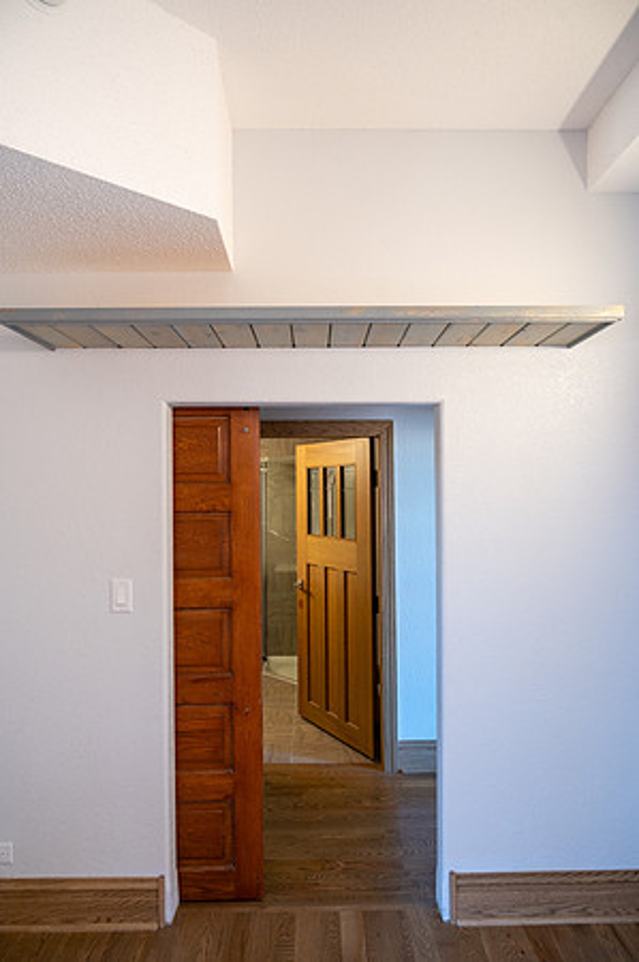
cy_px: 481
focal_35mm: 24
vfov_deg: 73.8
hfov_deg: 53.0
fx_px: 640
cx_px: 320
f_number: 5
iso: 500
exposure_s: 1/20
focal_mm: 24
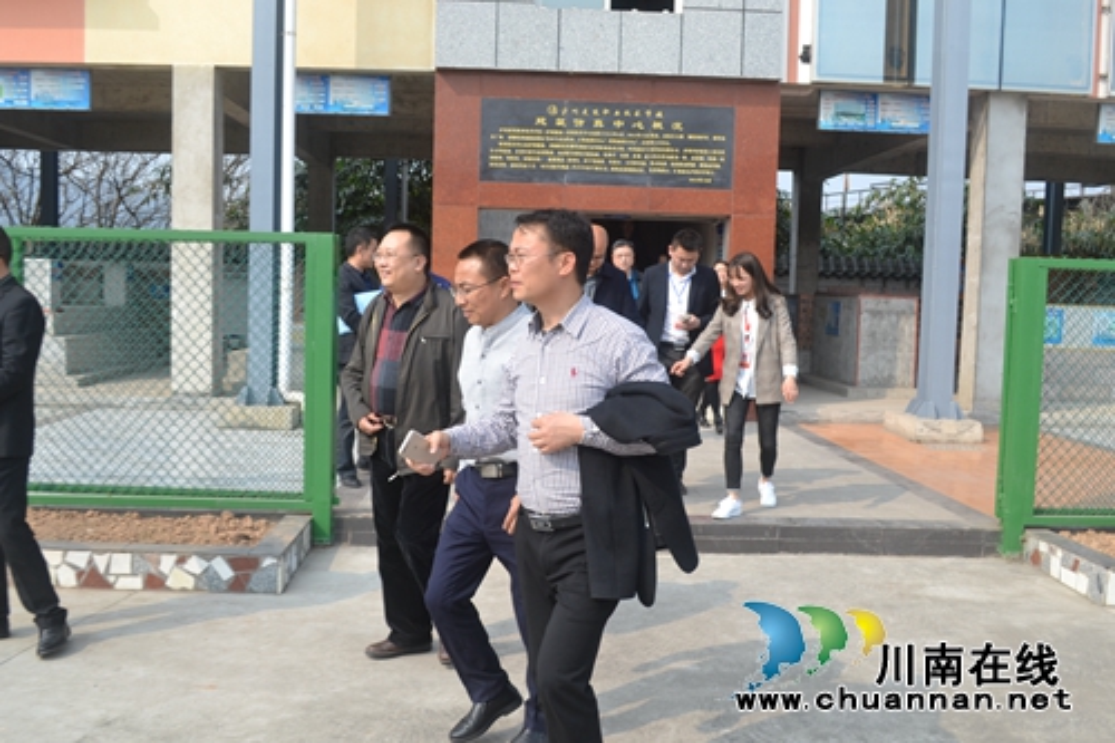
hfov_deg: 46.4
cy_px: 372
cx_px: 558
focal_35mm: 42
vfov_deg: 31.9
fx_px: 1300
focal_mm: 28
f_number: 8
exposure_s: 1/250
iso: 200
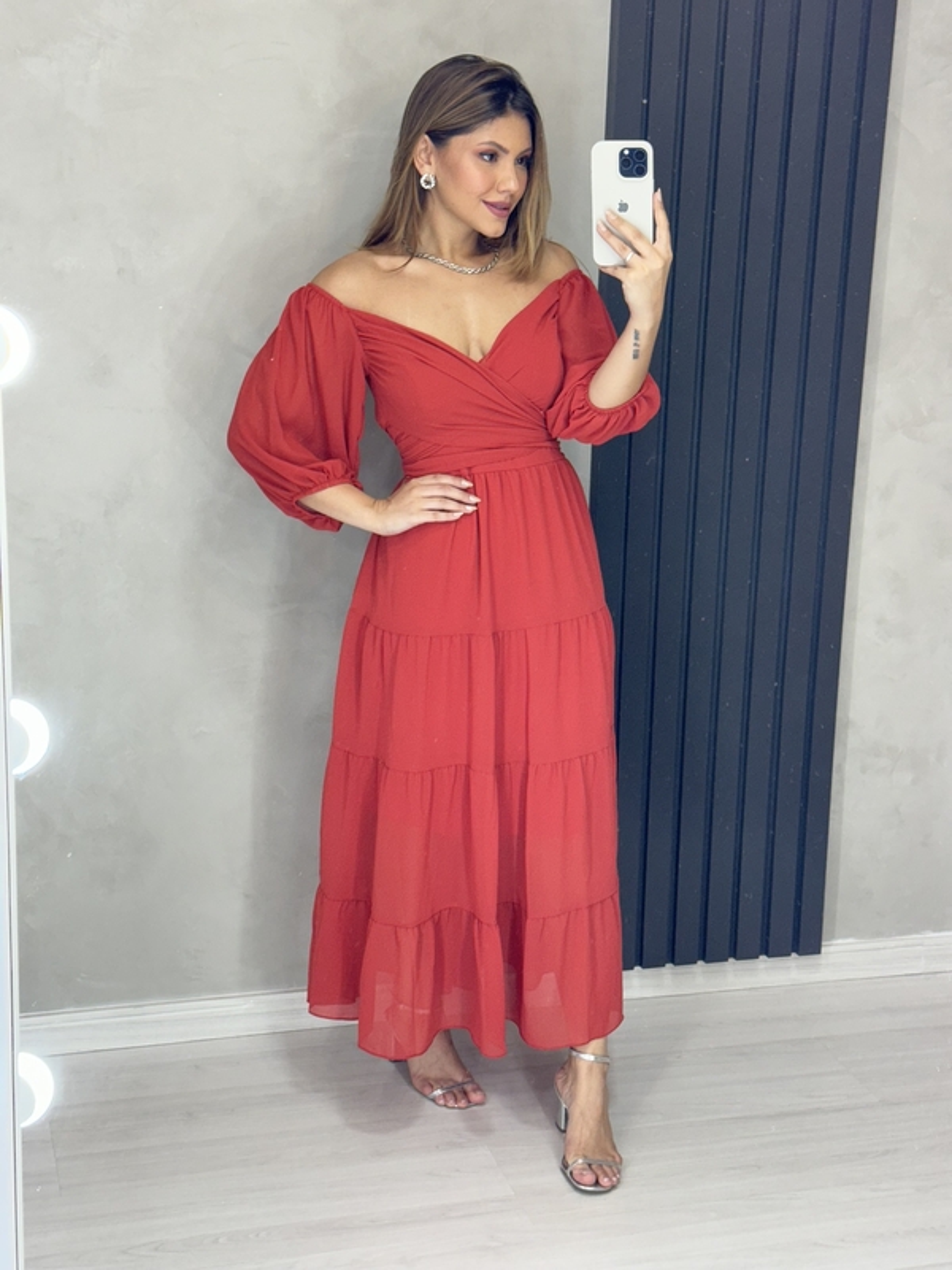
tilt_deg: -15.1
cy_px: 635
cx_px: 476
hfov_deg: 30.3
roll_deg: -2.0
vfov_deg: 39.7
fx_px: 1760
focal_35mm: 48
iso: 125
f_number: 1.78
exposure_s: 1/120
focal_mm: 6.76
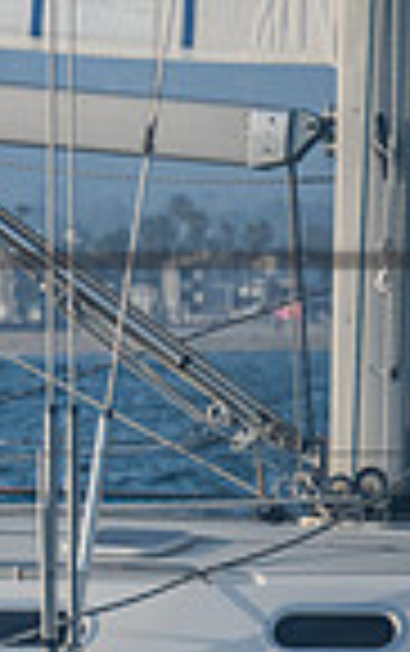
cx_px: -1236
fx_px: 13725
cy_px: 119
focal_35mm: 770
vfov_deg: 2.7
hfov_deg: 1.7
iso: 400
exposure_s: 1/1250
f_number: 6.3
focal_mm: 145
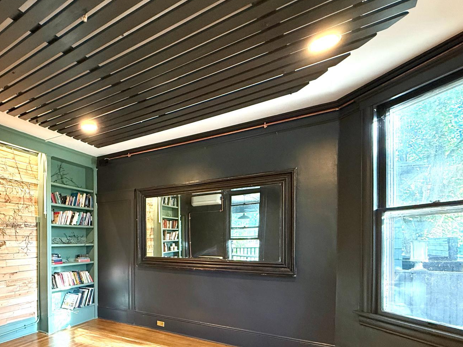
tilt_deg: -0.6
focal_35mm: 22
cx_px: 111
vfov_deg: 58.9
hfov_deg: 70.8
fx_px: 294
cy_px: 245
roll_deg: -0.3
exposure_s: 1/60
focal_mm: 2.22
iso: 320
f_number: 2.2
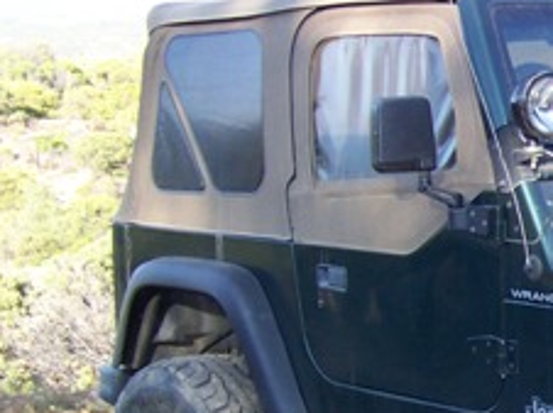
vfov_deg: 14.4
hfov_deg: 18.1
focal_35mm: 102
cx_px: 702
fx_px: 1628
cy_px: 327
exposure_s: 1/125
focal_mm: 5.85
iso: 64
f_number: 2.8
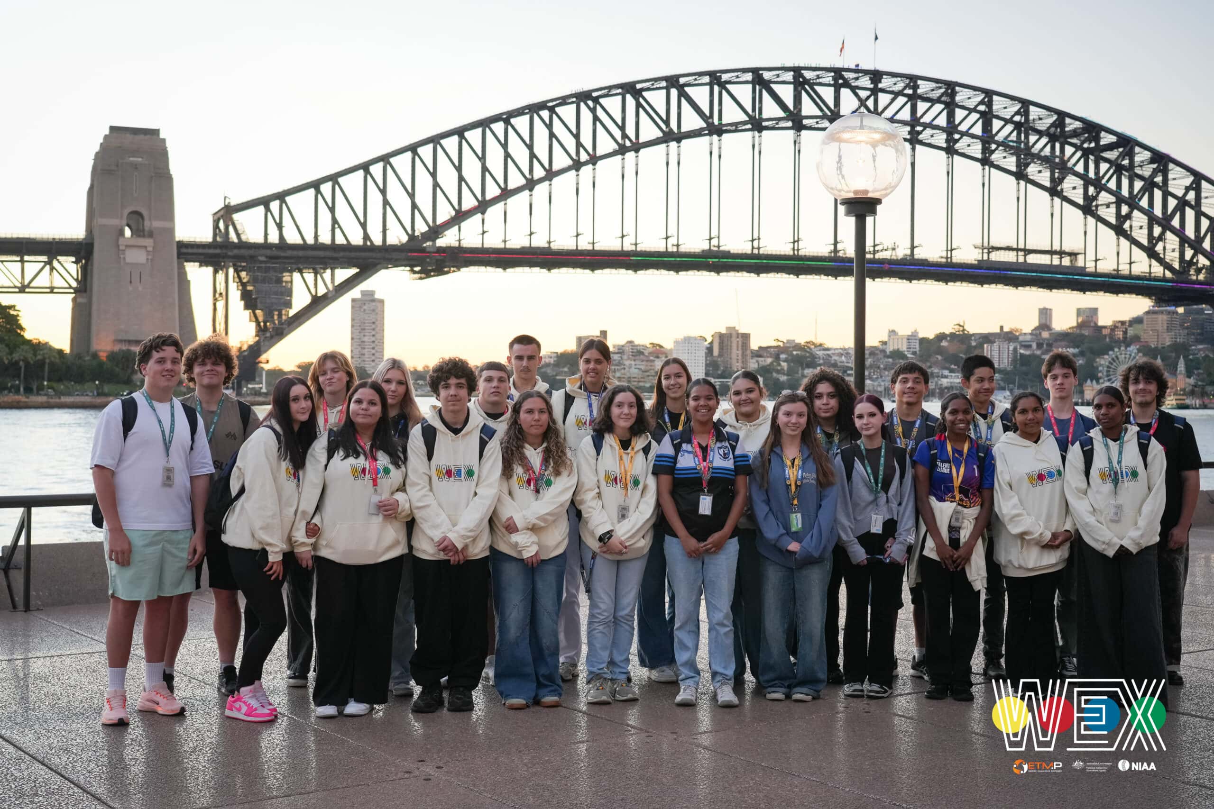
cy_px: 404
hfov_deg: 45.4
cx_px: 607
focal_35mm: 43
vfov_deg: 31.2
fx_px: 1450
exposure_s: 1/125
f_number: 4.5
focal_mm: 43
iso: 1000
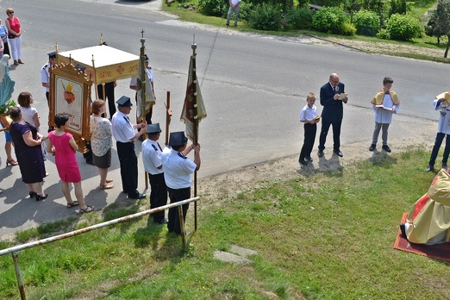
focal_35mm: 41
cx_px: 229
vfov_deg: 32.5
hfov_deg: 47.4
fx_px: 512
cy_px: 113
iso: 200
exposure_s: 1/800
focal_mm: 18
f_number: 5
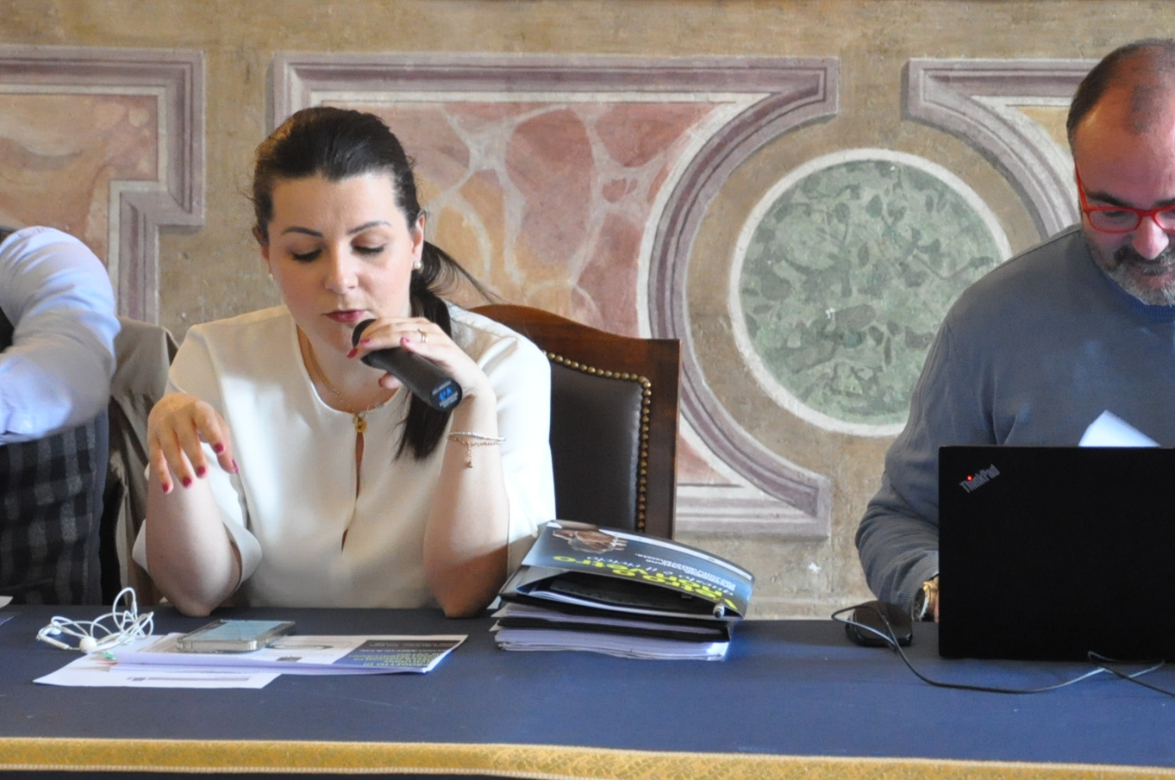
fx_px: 3846
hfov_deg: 17.3
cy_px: 346
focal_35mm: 118
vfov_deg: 11.6
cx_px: 797
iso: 3200
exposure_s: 1/30
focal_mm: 50
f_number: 5
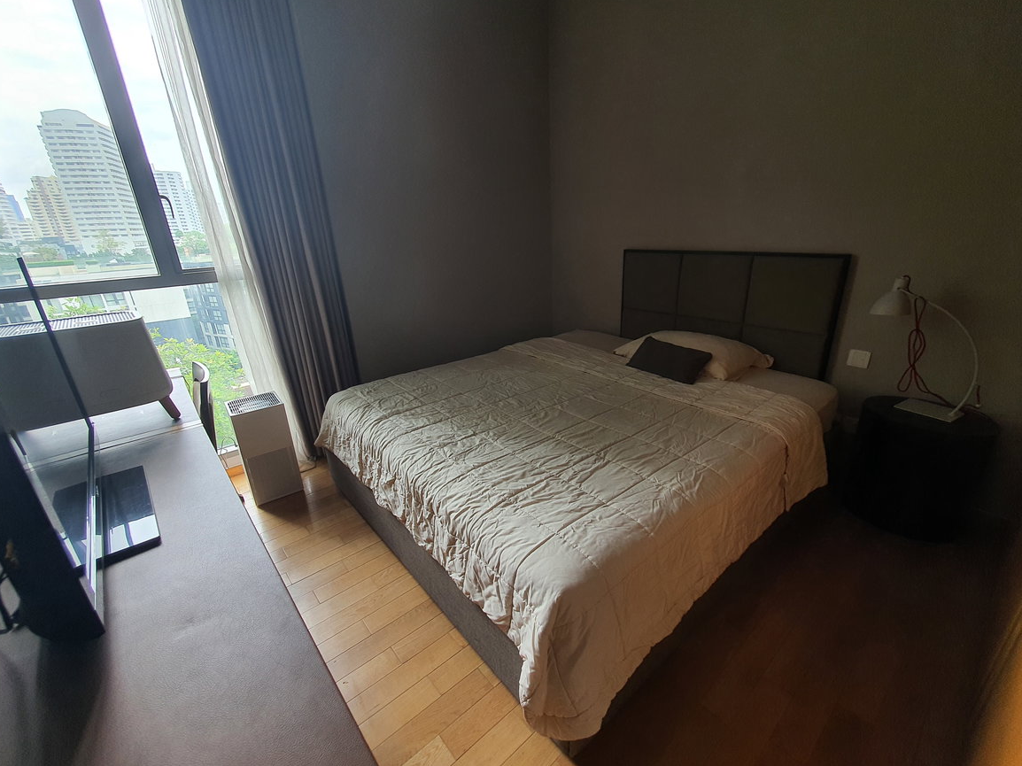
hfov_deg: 102.1
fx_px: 413
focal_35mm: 14
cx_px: 510
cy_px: 386
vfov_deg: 85.7
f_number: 2.2
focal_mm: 1.8
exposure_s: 1/100
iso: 50
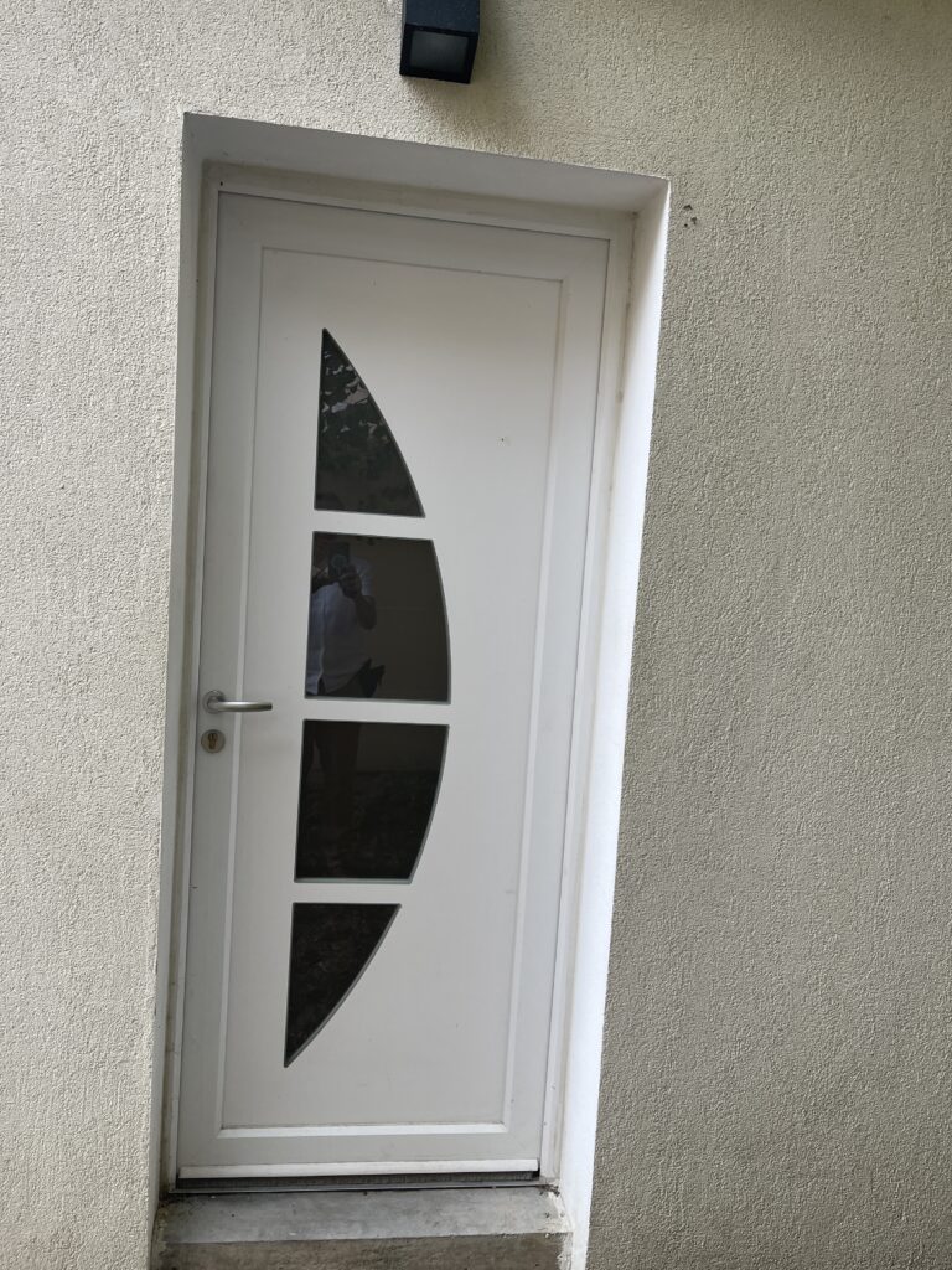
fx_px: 917
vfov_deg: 69.4
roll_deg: -5.0
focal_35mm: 25
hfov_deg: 54.9
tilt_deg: -5.7
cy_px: 635
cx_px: 476
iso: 32
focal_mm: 5.1
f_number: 1.6
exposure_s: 1/377
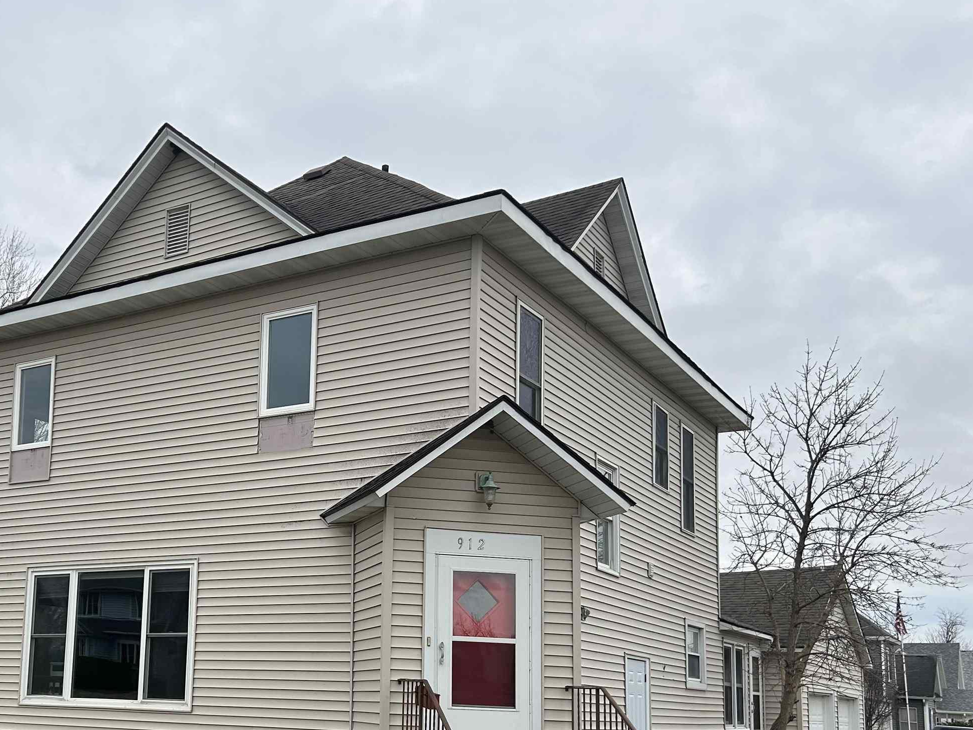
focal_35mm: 41
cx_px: 253
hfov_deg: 44.4
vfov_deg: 34.5
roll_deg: -2.0
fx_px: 1152
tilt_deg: +8.3
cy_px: 531
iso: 50
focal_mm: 5.7
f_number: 1.5
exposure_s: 1/4115
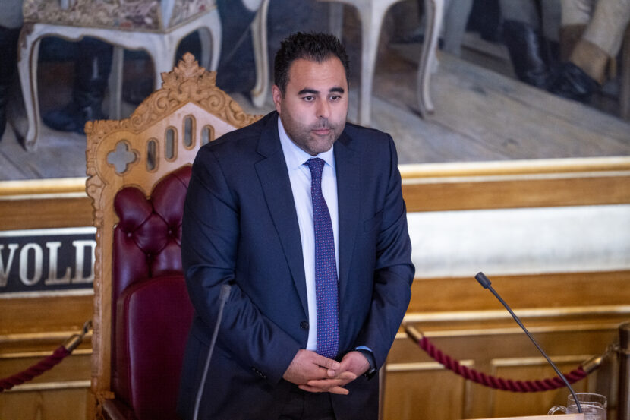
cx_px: 315
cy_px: 210
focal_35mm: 400
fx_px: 6998
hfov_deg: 5.2
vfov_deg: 3.4
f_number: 2.8
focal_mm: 400
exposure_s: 1/640
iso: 2500
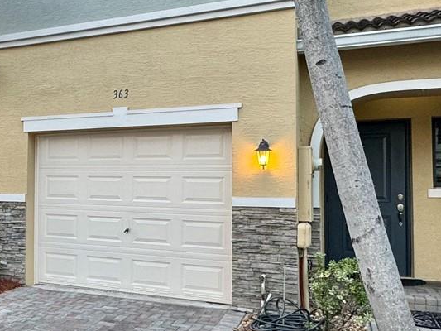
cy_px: 175
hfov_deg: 41.9
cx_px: 60
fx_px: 535
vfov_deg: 34.4
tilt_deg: +1.7
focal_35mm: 42
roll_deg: -1.3
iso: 80
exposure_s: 1/99
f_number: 2.2
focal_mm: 2.22
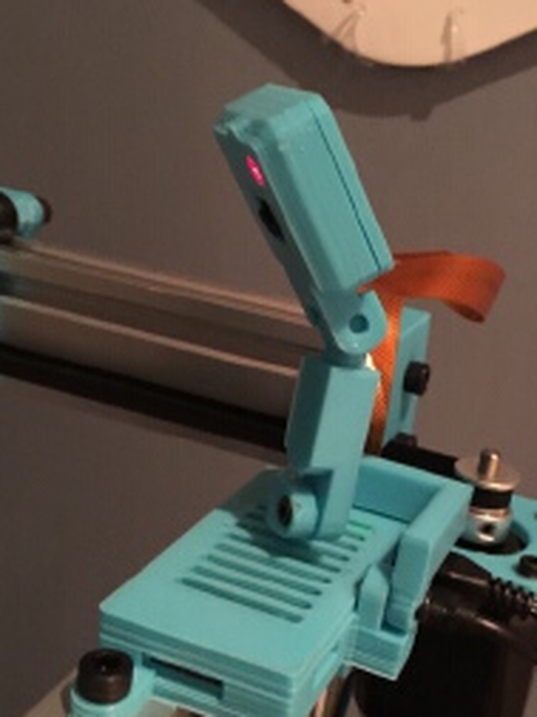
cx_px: 321
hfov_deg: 31.4
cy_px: 401
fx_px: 951
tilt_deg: -18.5
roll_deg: -8.2
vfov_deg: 41.2
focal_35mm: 46
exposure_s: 1/4
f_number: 2.2
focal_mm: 4.15
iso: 100
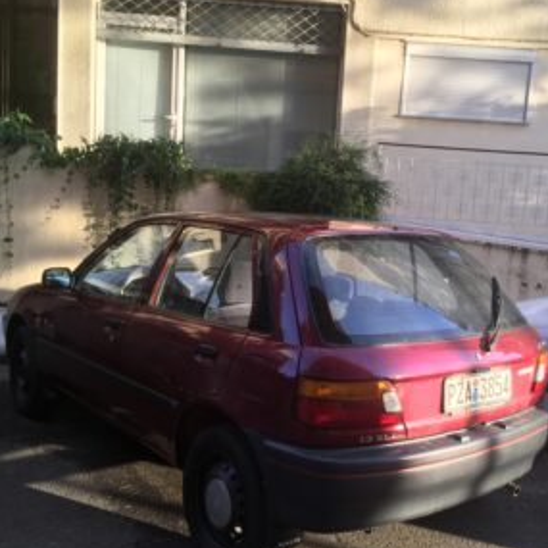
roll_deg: -3.2
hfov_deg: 45.9
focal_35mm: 36
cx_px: 321
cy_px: 277
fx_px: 645
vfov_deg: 46.0
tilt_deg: -7.0
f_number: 2.2
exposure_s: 1/111
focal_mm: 4.15
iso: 25
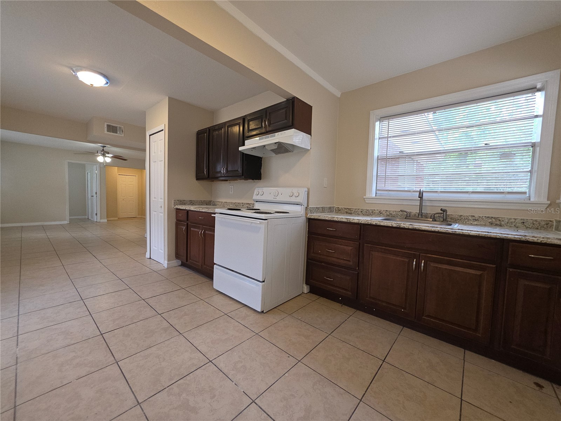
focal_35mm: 13
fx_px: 211
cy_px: 210
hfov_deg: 106.2
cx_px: 280
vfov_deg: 89.9
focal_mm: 2.2
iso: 100
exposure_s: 1/60
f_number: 1.9
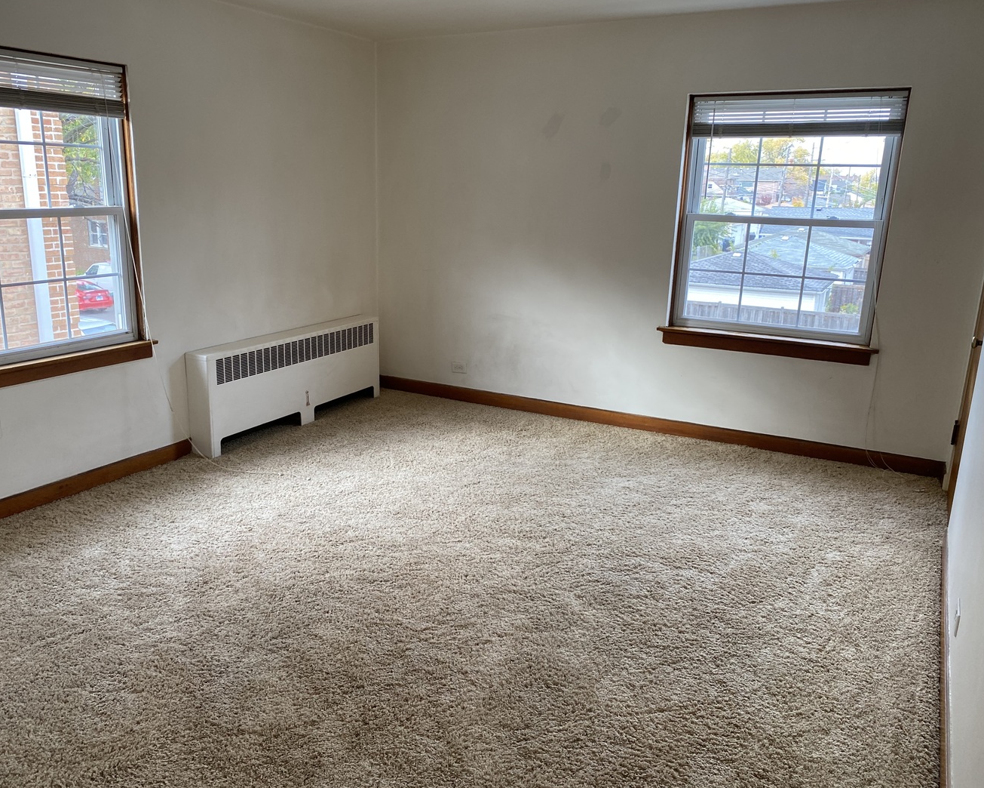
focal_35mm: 28
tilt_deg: -16.9
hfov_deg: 62.1
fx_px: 815
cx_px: 442
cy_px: 400
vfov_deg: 51.5
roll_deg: -0.6
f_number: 1.8
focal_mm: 4.25
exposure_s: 1/122
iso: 80
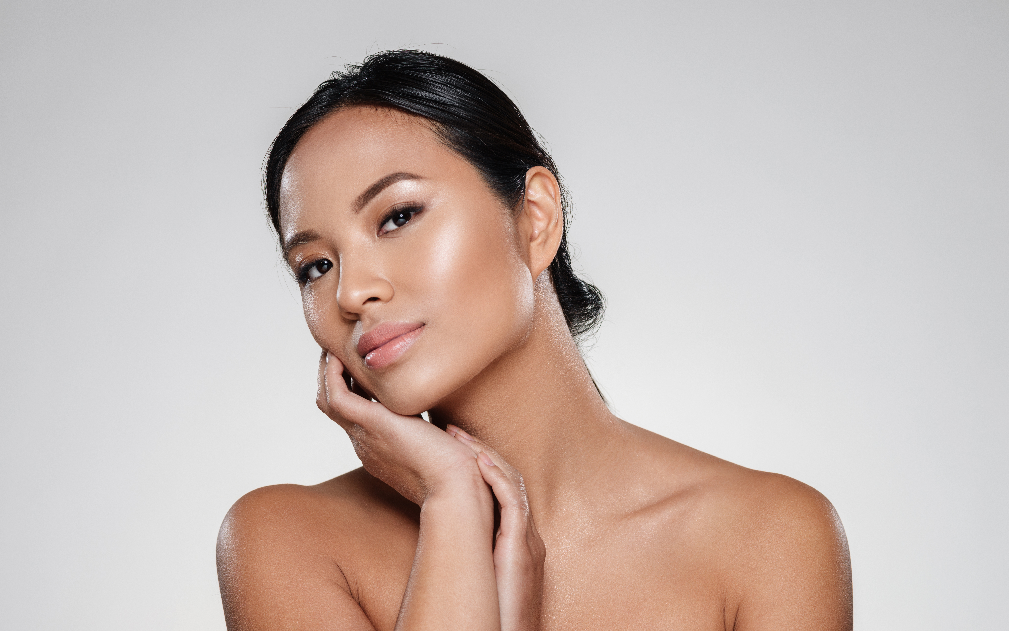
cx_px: 504
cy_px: 281
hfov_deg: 18.6
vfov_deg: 11.7
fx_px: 3080
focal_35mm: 112
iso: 160
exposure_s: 1/160
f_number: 8
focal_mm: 105
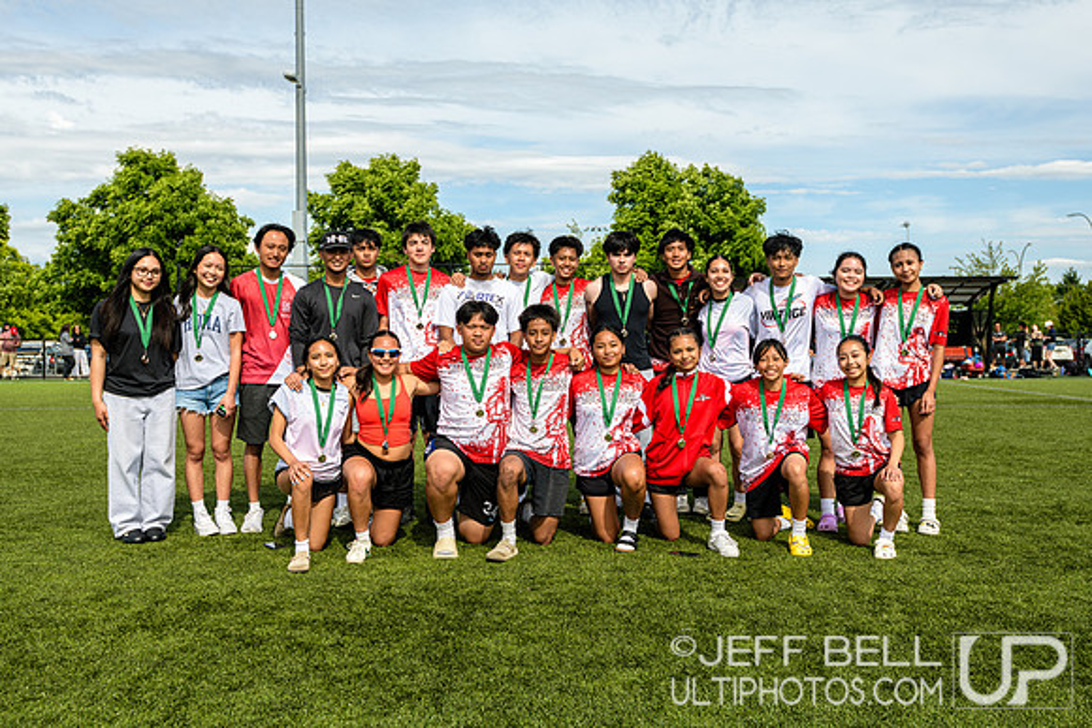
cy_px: 364
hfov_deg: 58.7
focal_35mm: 32
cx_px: 546
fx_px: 971
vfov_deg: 41.1
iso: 100
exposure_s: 1/400
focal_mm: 32
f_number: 5.6
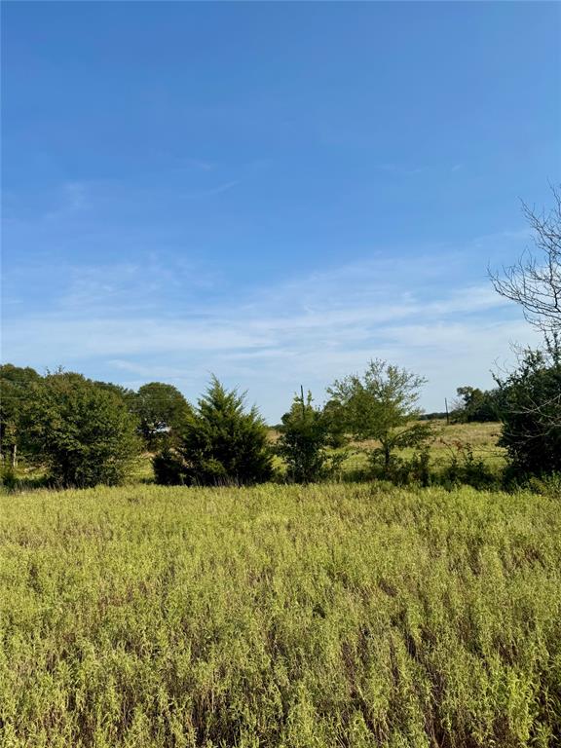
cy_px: 374
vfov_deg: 71.6
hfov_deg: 56.8
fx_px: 519
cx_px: 280
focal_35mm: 24
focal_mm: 6.76
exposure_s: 1/5814
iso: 80
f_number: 1.78
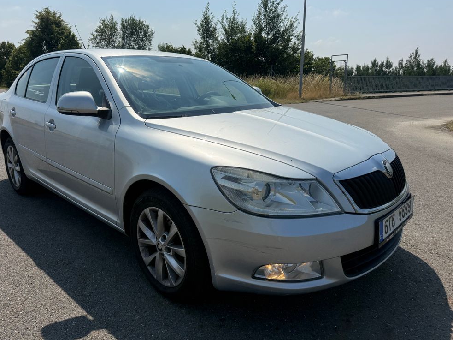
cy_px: 163
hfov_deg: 69.4
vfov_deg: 54.9
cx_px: 218
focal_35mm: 25
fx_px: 327
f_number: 1.78
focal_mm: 6.76
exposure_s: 1/14286
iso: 125
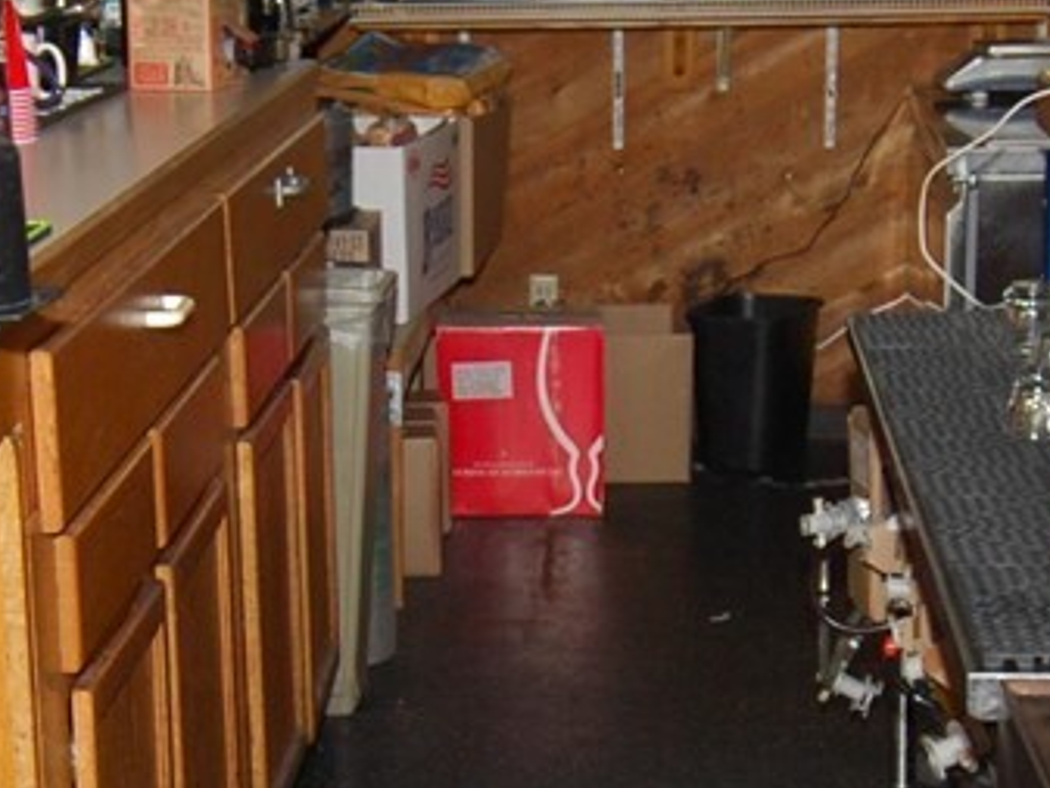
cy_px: 618
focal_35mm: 87
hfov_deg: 22.5
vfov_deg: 16.9
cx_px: 444
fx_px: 2640
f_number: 4
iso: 280
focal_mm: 12
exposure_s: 1/60
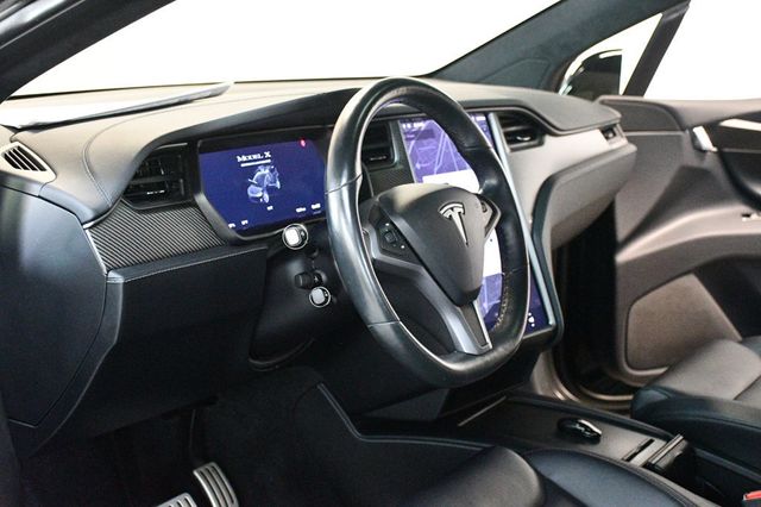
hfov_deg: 38.2
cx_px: 380
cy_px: 254
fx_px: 1099
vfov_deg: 26.0
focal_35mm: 52
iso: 11400
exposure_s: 1/60
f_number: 4.2
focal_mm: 35
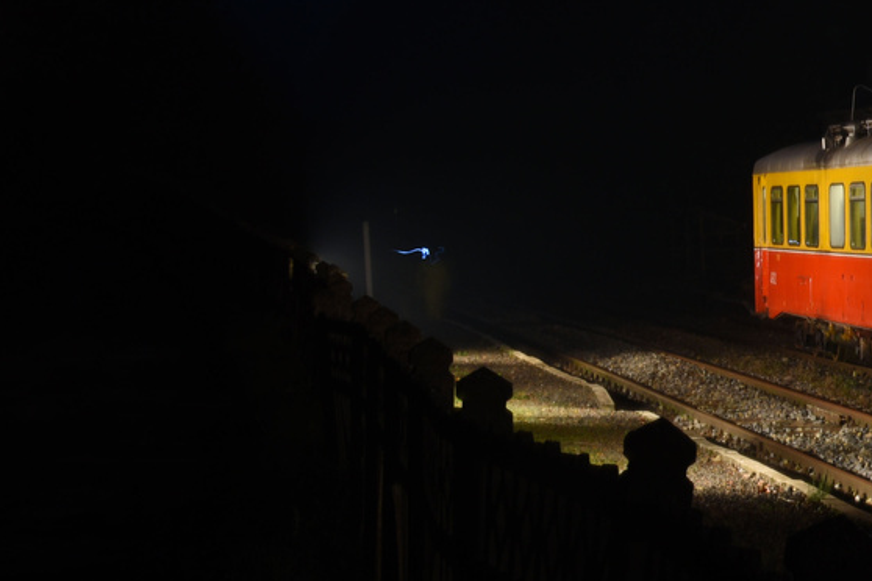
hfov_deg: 15.7
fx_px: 2834
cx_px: 1419
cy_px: 146
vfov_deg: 11.7
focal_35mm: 117
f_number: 11
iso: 125
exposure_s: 5
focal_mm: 34
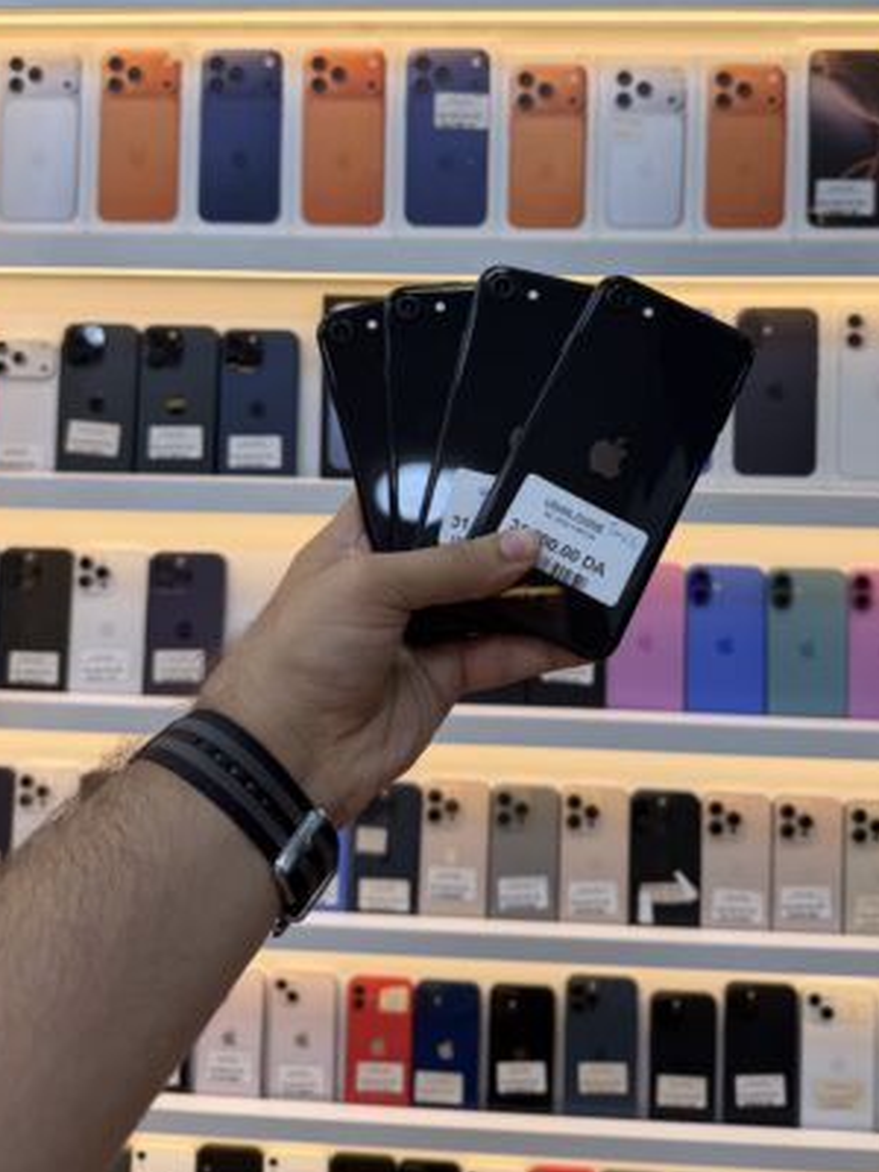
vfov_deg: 59.3
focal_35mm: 30
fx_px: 1016
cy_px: 451
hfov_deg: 46.6
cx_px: 511
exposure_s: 1/473
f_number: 1.78
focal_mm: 6.76
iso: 80
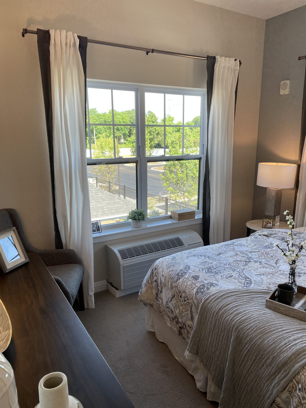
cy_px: 204
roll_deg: +0.2
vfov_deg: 67.3
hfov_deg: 53.1
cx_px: 153
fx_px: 306
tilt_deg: -11.9
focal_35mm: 26
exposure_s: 1/133
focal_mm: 4.2
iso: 32
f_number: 1.6
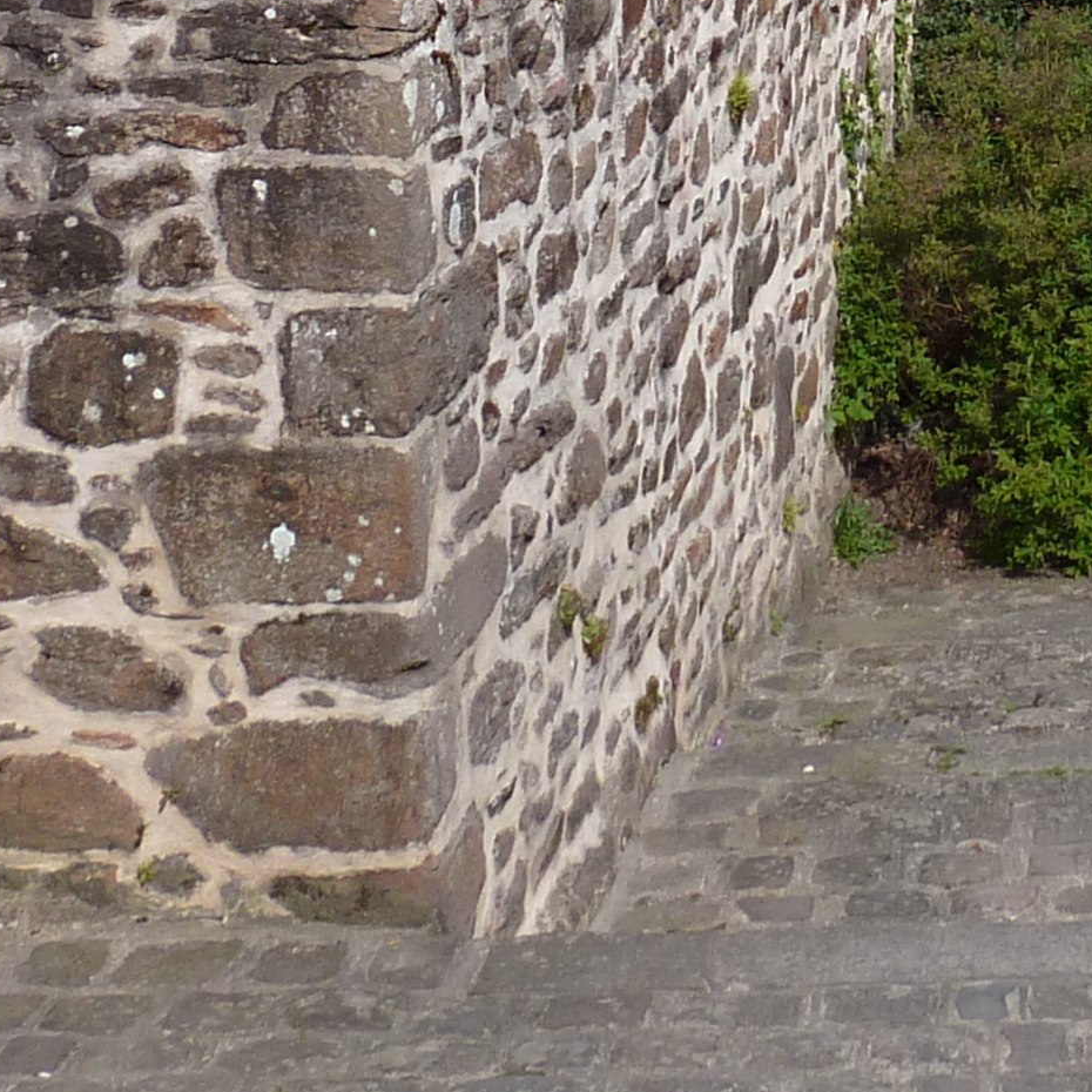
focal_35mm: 95
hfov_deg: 17.8
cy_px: -623
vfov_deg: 16.4
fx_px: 3391
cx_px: 1134
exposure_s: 1/500
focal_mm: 4.1
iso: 80
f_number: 4
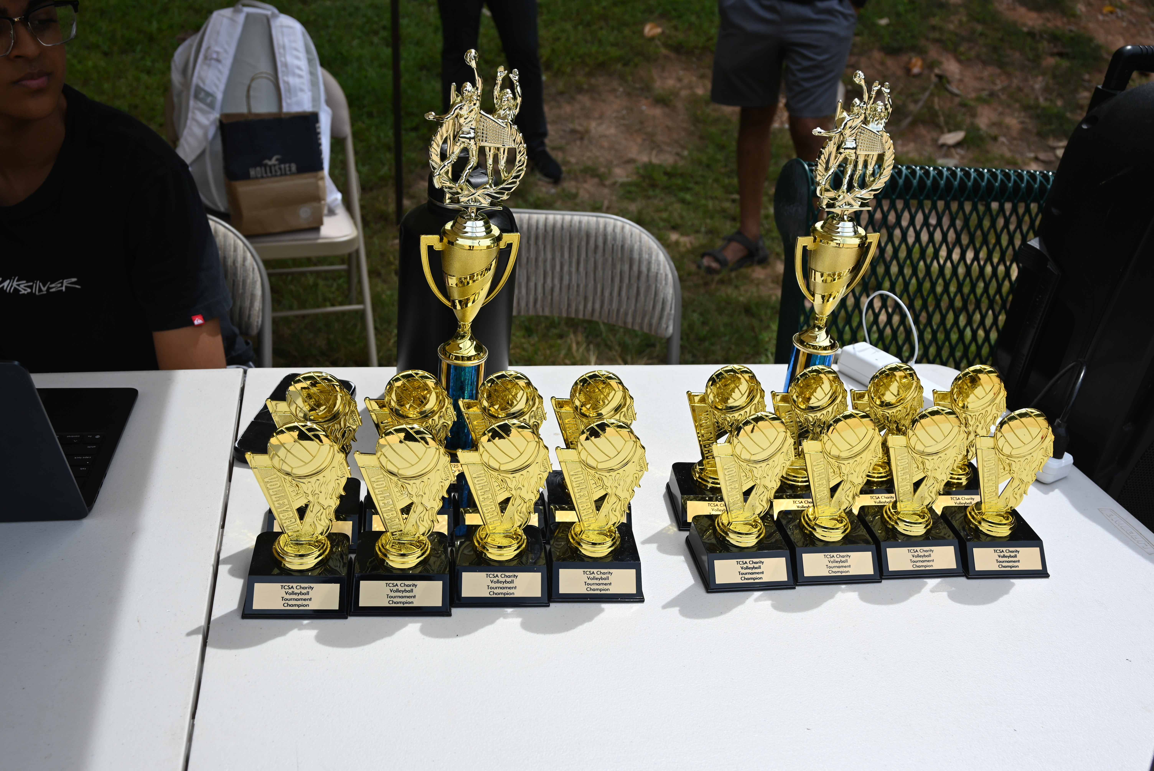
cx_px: 577
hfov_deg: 60.3
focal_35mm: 31
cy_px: 386
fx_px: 994
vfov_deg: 42.4
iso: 100
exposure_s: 1/400
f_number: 7.1
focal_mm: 31
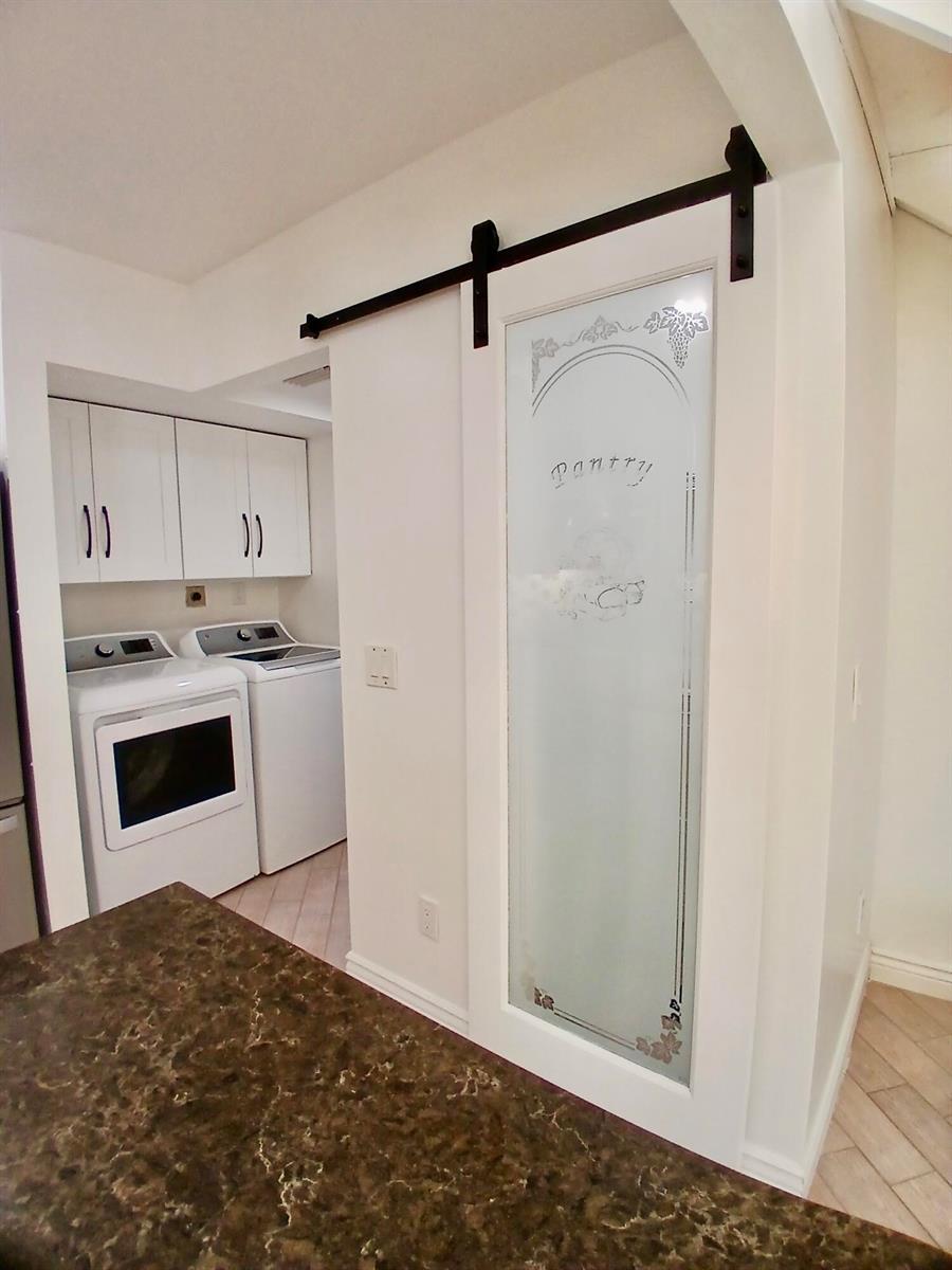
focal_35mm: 17
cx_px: 476
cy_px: 635
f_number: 2.2
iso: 80
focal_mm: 1.4
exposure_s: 1/40
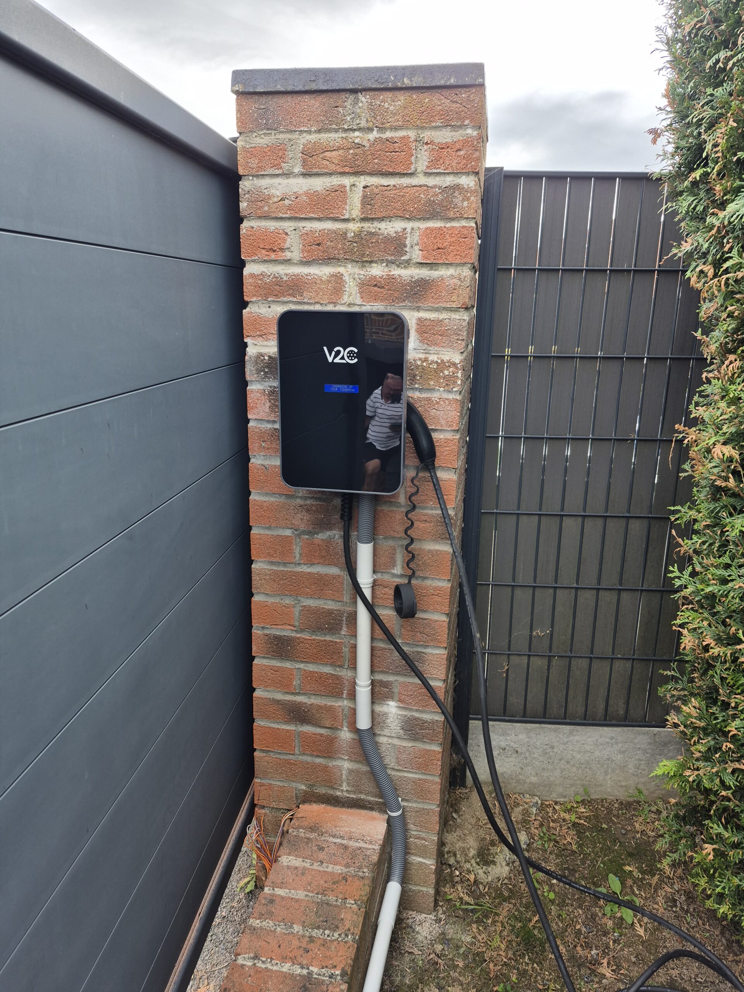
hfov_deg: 58.9
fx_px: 659
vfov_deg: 73.9
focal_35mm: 23
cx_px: 372
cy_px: 496
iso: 25
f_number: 1.8
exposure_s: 1/216
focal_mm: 5.4
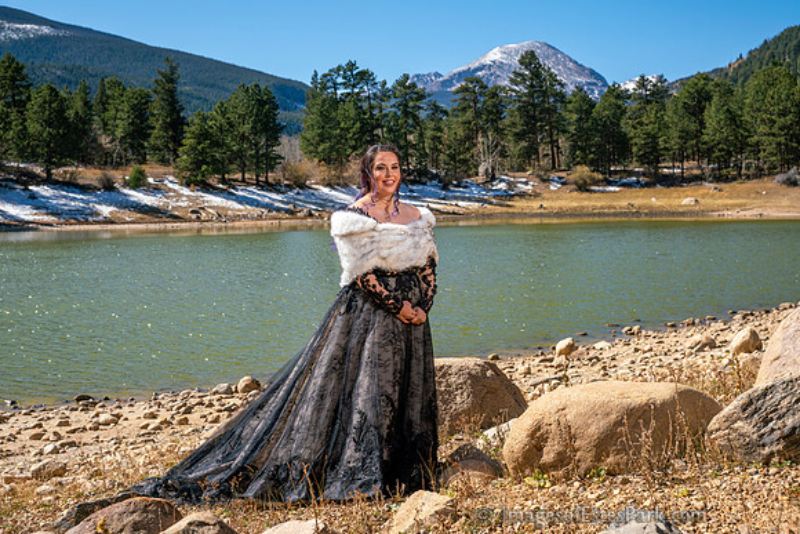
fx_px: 1000
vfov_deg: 29.9
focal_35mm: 45
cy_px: 267
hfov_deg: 43.6
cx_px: 400
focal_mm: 45
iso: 100
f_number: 5.6
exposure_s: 1/640
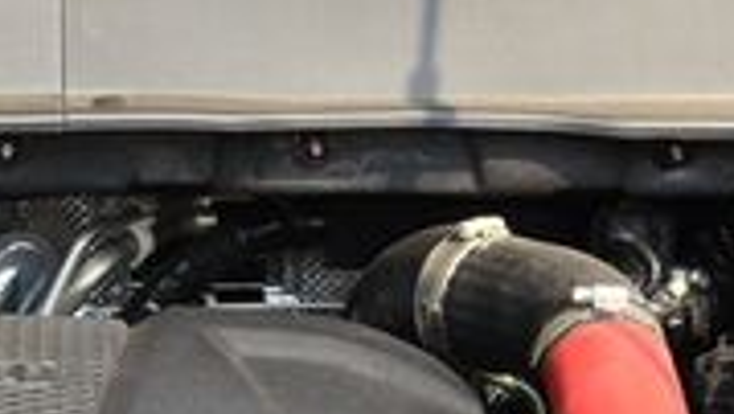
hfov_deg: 17.0
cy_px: 490
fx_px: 2454
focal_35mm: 126
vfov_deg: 9.5
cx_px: 258
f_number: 9
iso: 800
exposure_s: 1/320
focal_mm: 18
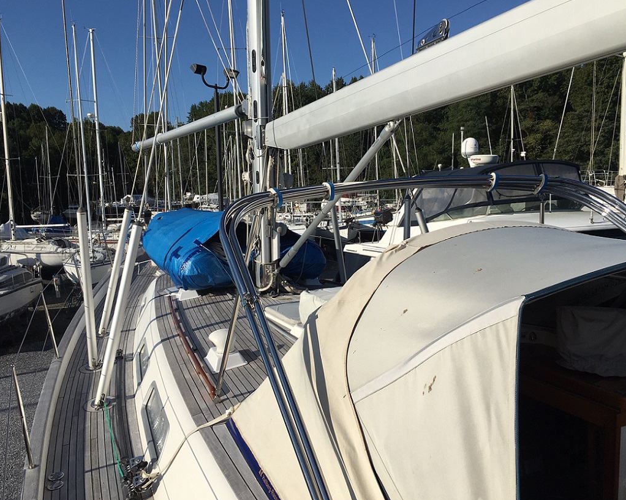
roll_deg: +1.2
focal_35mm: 31
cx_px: 319
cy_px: 256
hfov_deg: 57.2
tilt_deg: -5.2
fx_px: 574
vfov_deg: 47.1
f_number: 2.2
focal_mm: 4.15
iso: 25
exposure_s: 1/3205
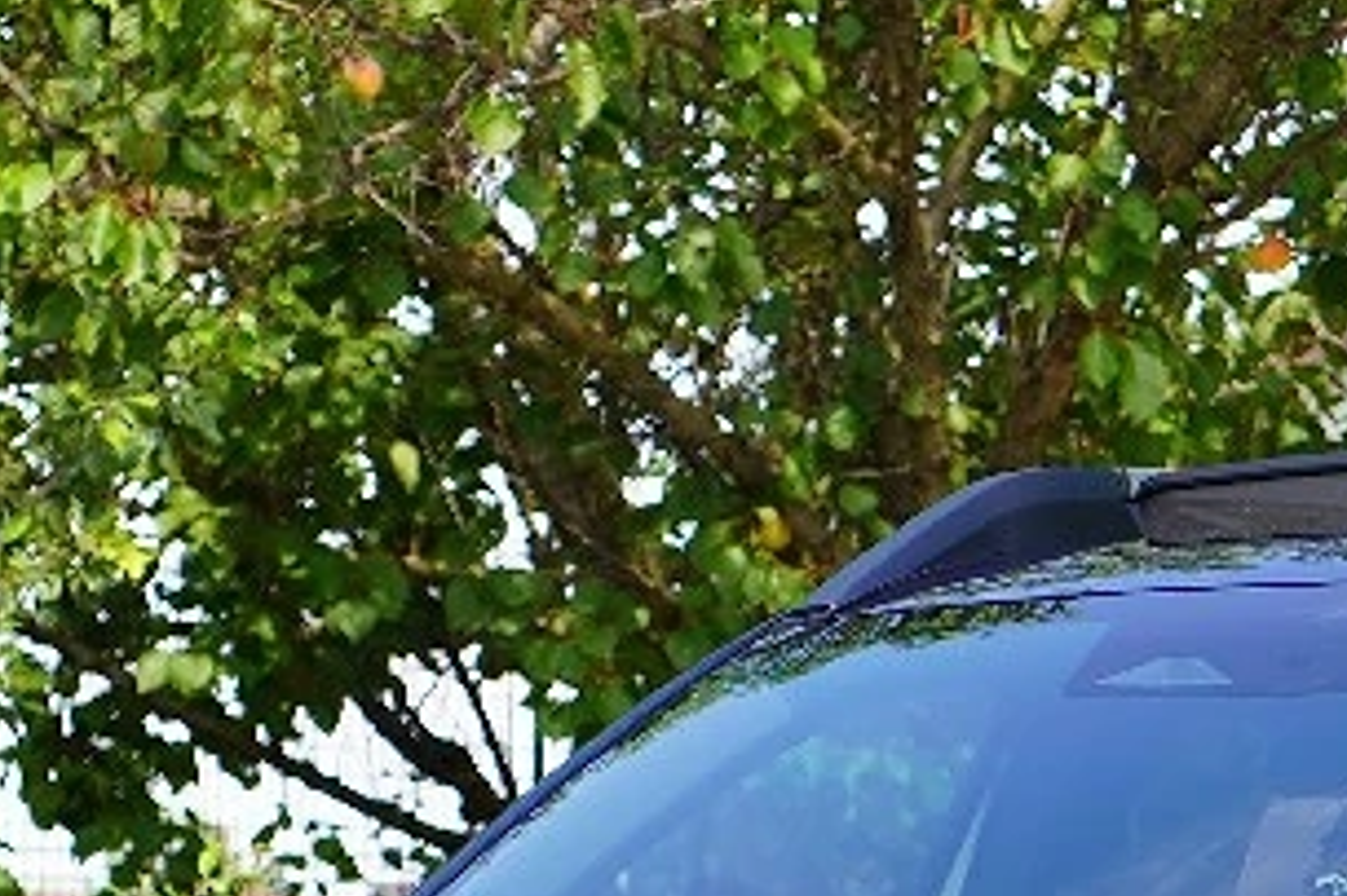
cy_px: 1397
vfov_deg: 5.1
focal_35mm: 269
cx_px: 1073
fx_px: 10059
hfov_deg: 7.6
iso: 100
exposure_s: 1/125
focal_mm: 55
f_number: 5.6
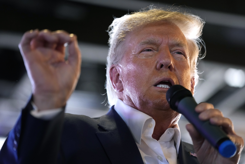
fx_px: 1198
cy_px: 82
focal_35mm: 176
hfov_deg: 11.7
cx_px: 122
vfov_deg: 7.8
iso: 3200
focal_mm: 176
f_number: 2.8
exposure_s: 1/200
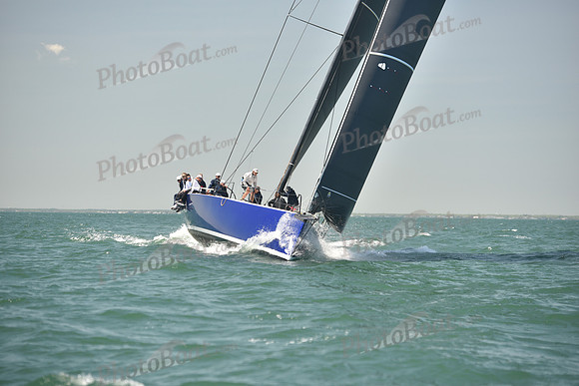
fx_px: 2172
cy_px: 193
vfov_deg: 10.2
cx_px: 290
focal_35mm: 135
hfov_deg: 15.2
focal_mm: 135
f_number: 3.5
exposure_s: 1/800
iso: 250
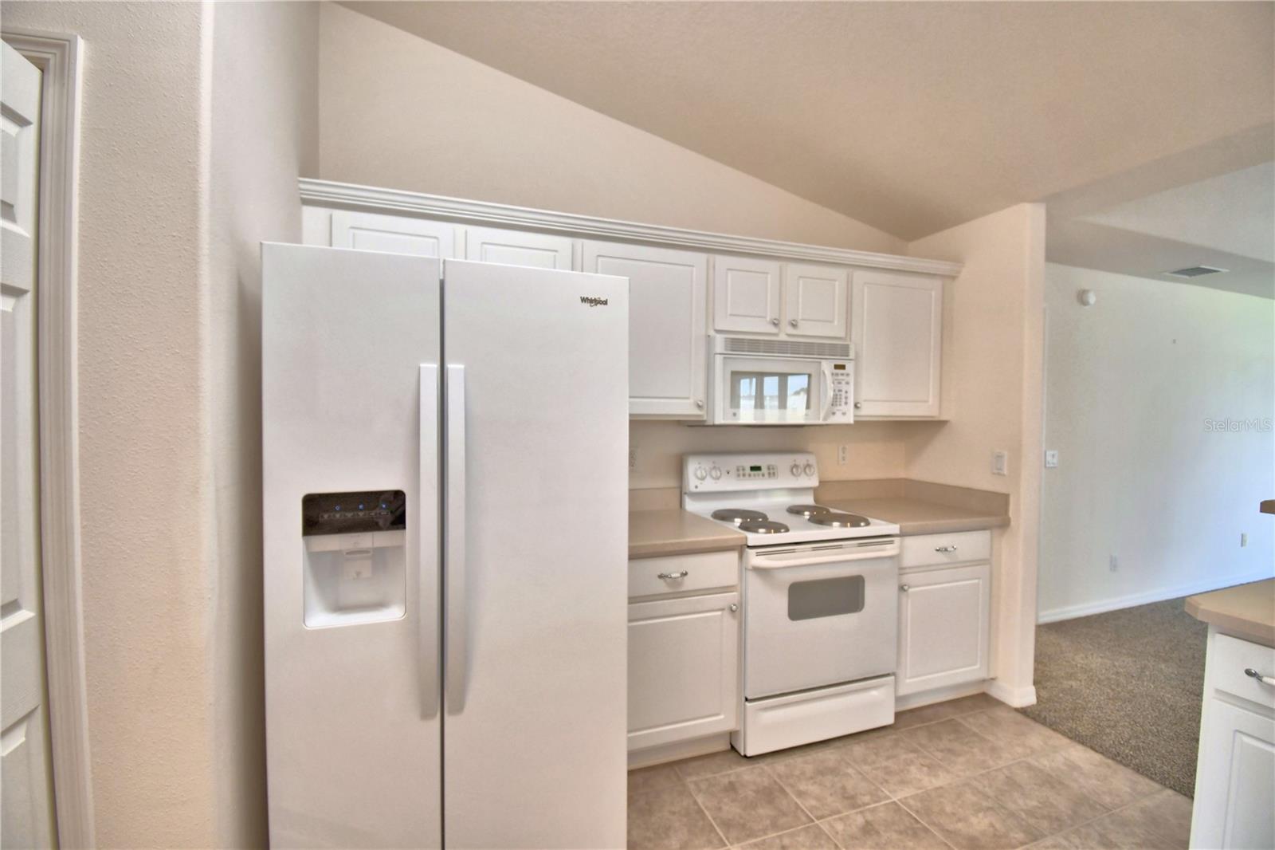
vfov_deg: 77.3
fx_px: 531
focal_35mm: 15
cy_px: 425
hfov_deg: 100.4
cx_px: 638
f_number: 4.5
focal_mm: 10
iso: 400
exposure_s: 1/60
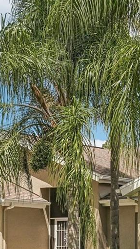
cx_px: 163
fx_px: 759
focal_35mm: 115
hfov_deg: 10.4
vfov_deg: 18.2
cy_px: 242
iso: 400
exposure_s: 1/800
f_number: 8
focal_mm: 35
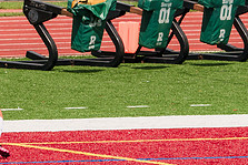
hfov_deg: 2.6
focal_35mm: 781
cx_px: -4
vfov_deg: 1.8
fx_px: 5384
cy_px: 76
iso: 160
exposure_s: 1/1600
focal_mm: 202
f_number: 5.6
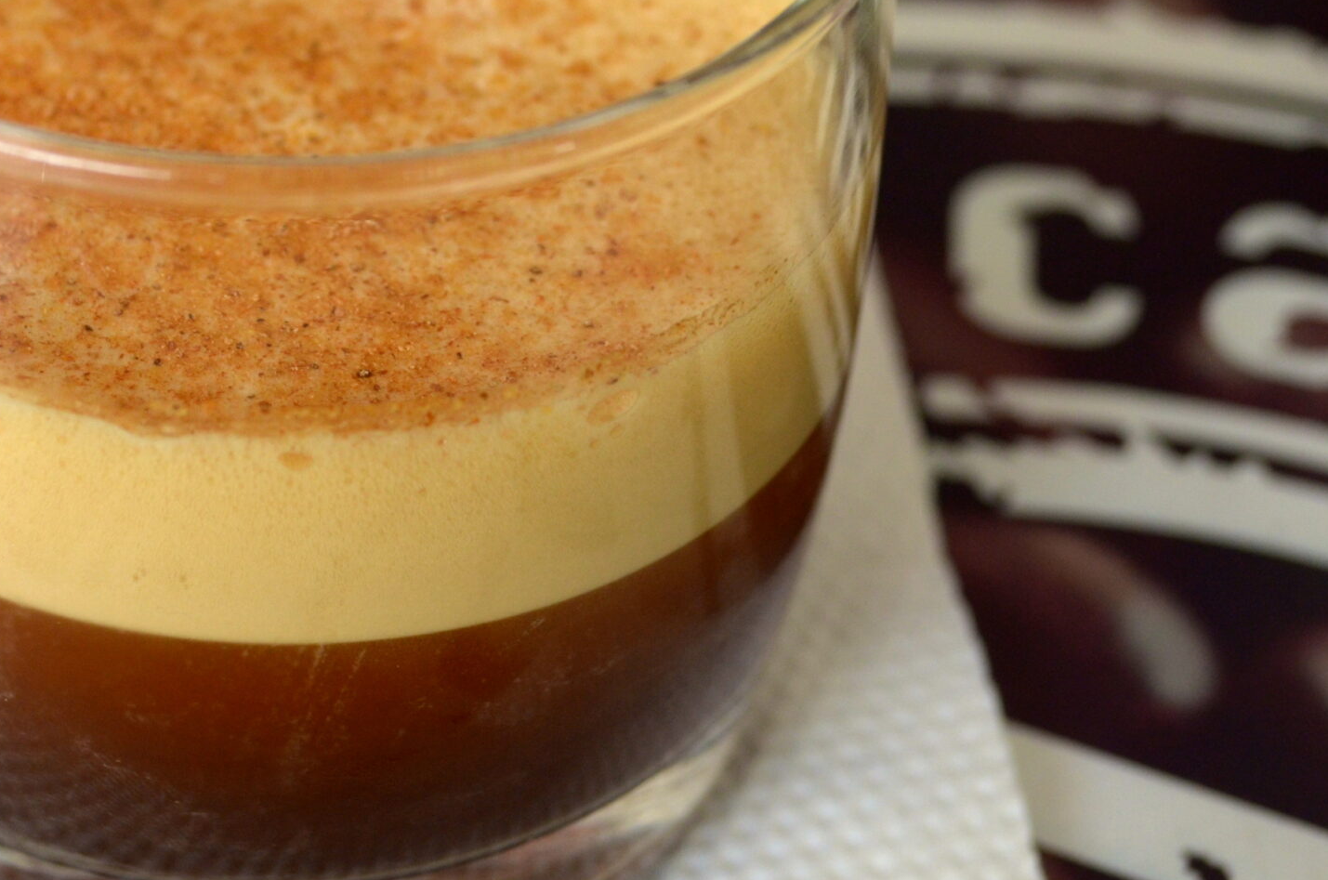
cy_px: 228
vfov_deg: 15.8
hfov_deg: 23.4
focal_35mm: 86
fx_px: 3166
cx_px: 298
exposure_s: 1/200
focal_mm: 32
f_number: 4.8
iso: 500
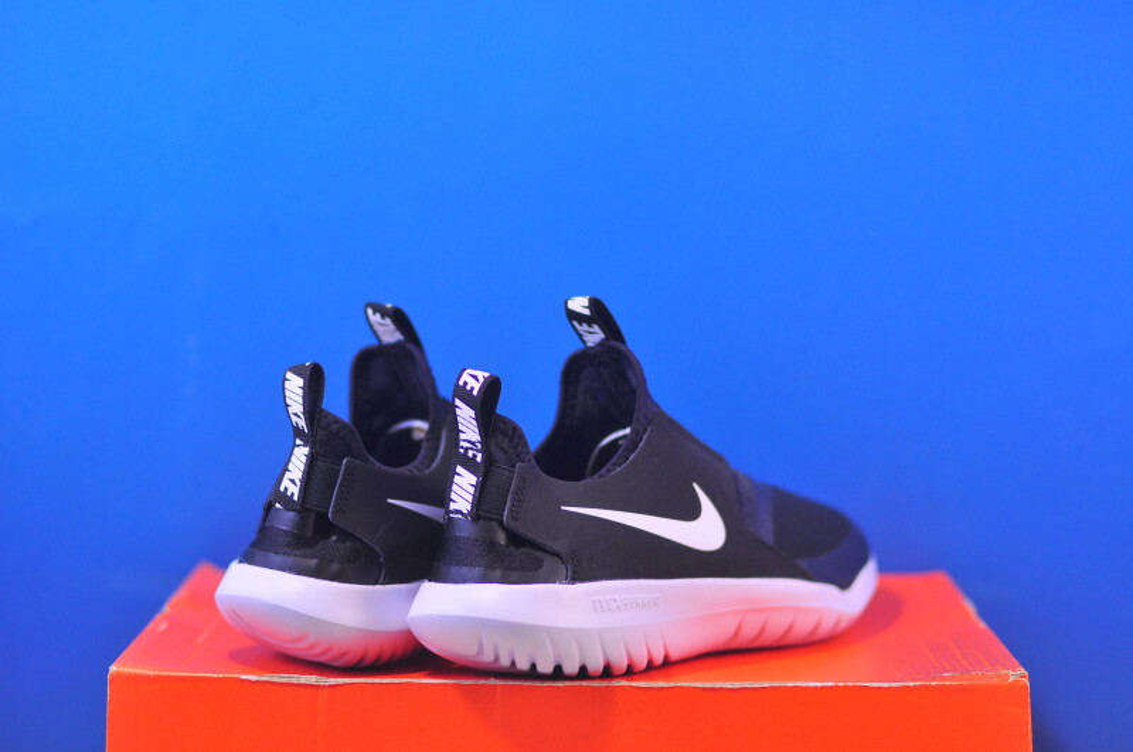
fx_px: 2357
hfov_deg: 27.0
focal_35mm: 75
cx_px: 566
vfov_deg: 18.1
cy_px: 376
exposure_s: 1/320
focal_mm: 50
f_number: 2.2
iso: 250
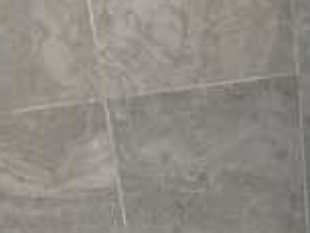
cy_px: 419
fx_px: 1084
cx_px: 401
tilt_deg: -34.1
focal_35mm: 121
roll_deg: +1.2
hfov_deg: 15.5
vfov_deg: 11.4
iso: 100
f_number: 1.8
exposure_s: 1/60
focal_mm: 3
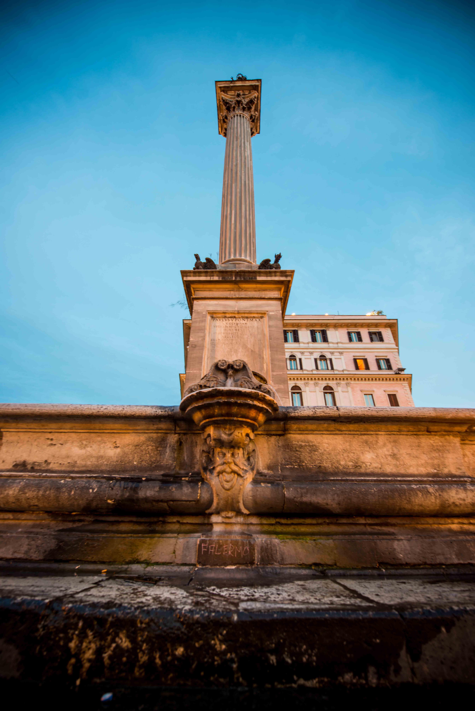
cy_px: 356
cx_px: 238
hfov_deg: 81.2
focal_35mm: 14
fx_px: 277
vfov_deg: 104.2
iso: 100
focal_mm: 14
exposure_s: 1/1.25
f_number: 4
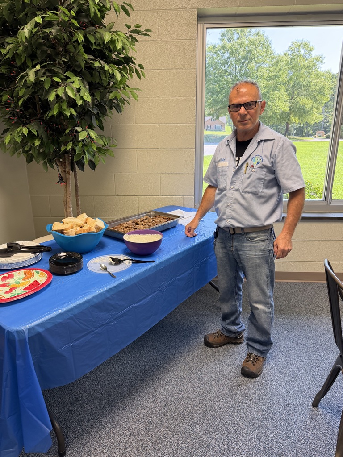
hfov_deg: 56.8
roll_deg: +2.6
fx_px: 317
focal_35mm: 24
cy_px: 228
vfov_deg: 71.6
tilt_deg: -16.7
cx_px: 172
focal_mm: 6.76
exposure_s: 1/120
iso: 200
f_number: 1.78
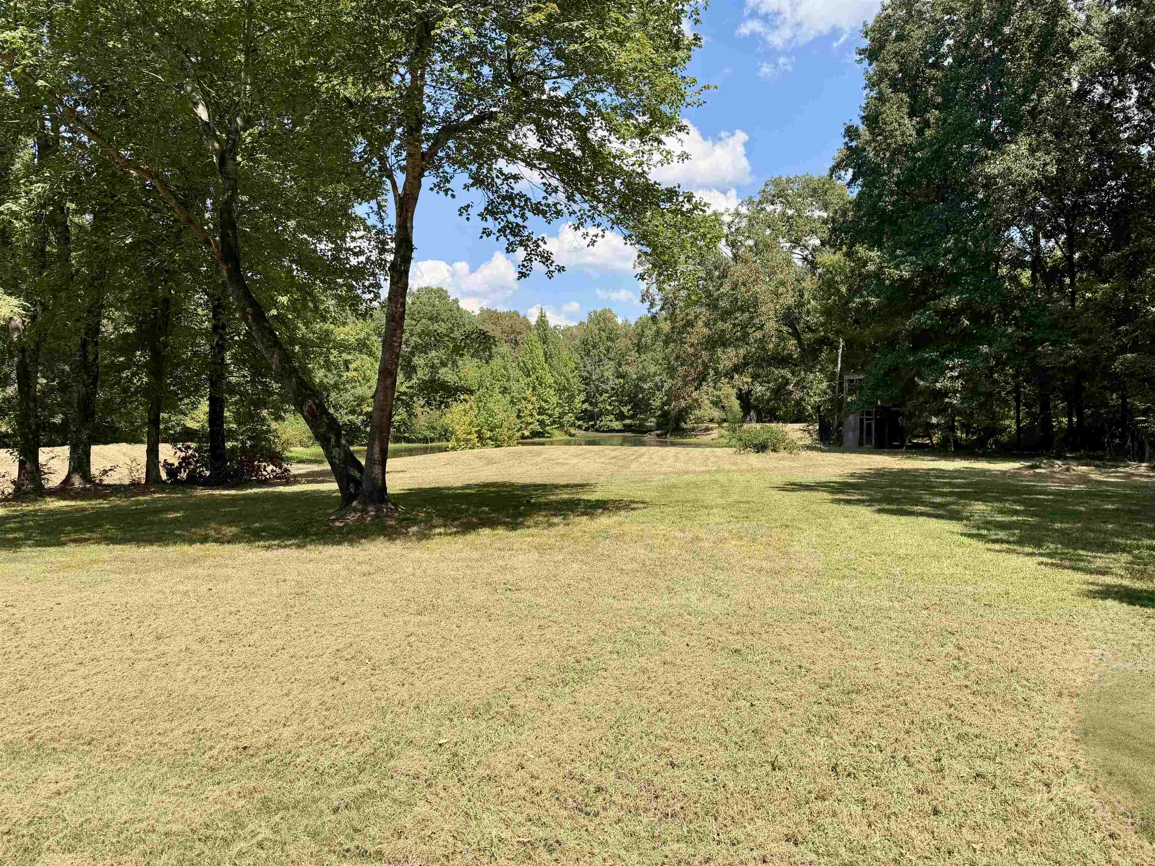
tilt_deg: -2.5
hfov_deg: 71.6
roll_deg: +0.2
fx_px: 801
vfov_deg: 56.8
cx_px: 578
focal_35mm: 24
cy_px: 433
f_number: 1.78
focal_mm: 6.76
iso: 80
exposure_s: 1/3021
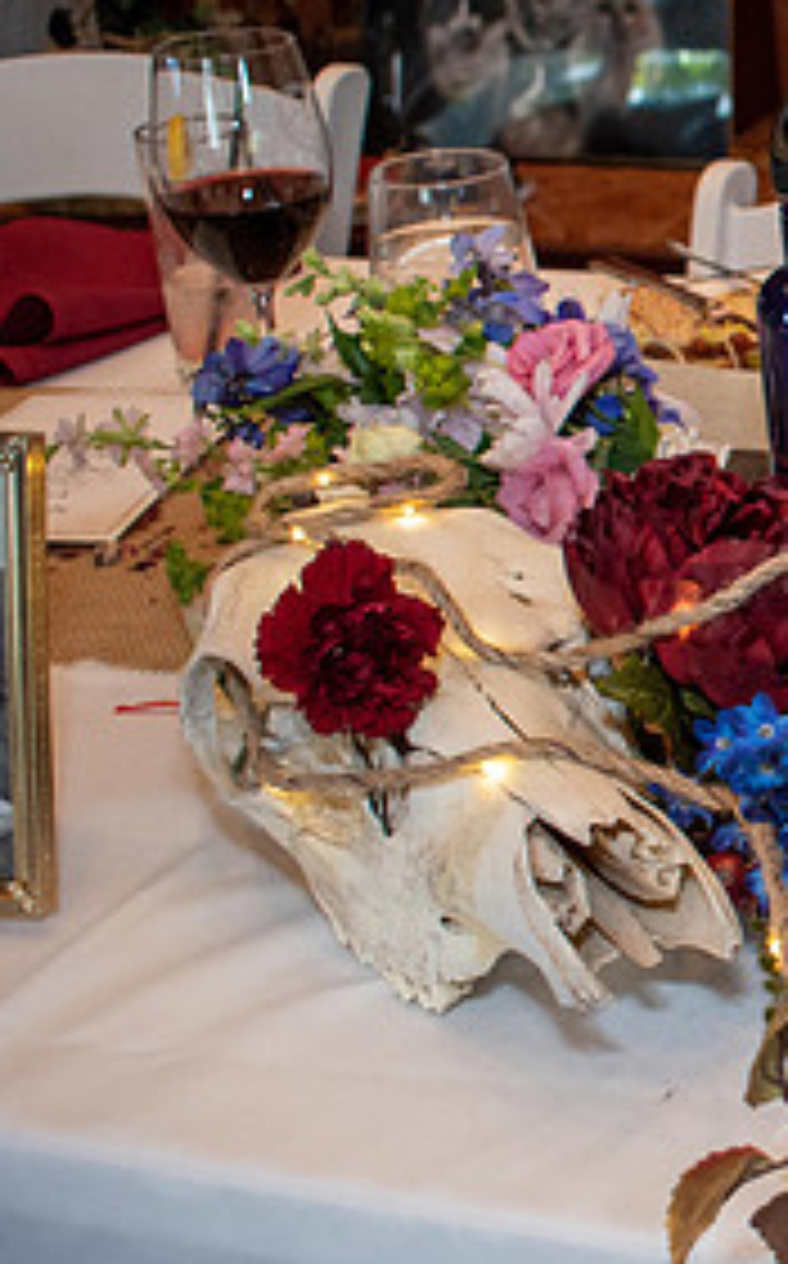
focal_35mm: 79
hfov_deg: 14.9
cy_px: 569
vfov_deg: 26.2
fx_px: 2721
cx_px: 1283
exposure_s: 1/80
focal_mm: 25
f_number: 4.5
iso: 800
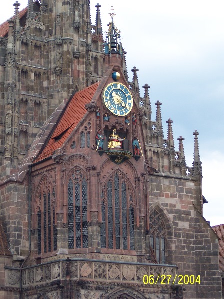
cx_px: 112
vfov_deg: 17.3
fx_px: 985
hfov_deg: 13.0
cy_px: 150
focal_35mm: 114
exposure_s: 1/180
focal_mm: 24
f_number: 4.8
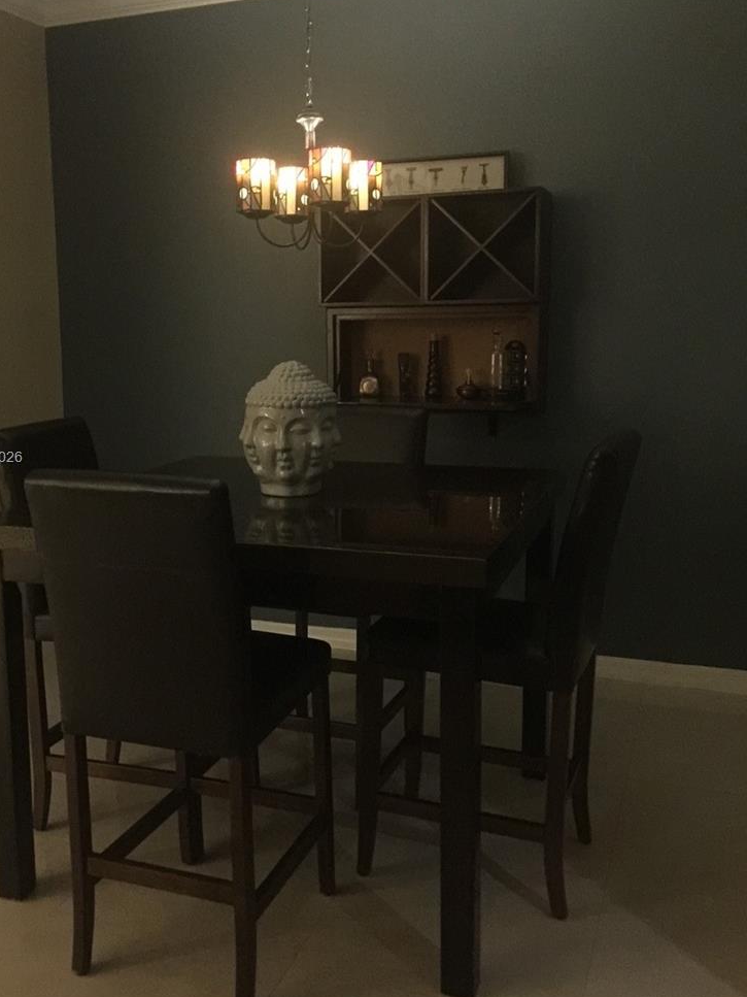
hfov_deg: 39.5
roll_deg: +0.9
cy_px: 459
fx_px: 1036
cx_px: 296
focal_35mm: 36
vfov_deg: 51.3
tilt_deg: -7.4
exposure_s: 1/4
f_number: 2.2
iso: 400
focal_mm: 4.15
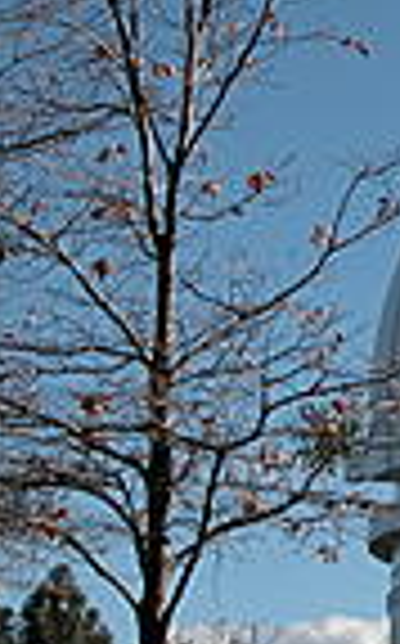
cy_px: 446
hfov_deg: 6.6
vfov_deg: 10.9
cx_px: 813
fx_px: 3377
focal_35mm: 193
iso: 100
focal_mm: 16.8
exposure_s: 1/442
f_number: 7.3
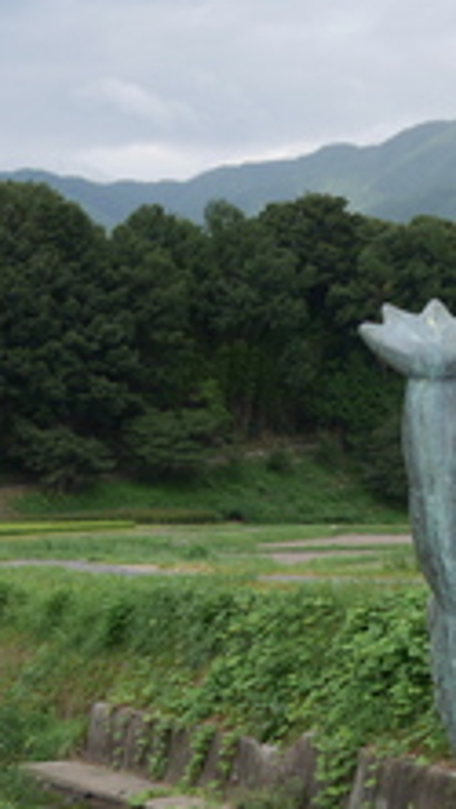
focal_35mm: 106
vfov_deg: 19.4
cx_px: 629
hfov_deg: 11.1
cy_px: 864
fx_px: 2277
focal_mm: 18
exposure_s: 1/200
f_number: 5.6
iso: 200
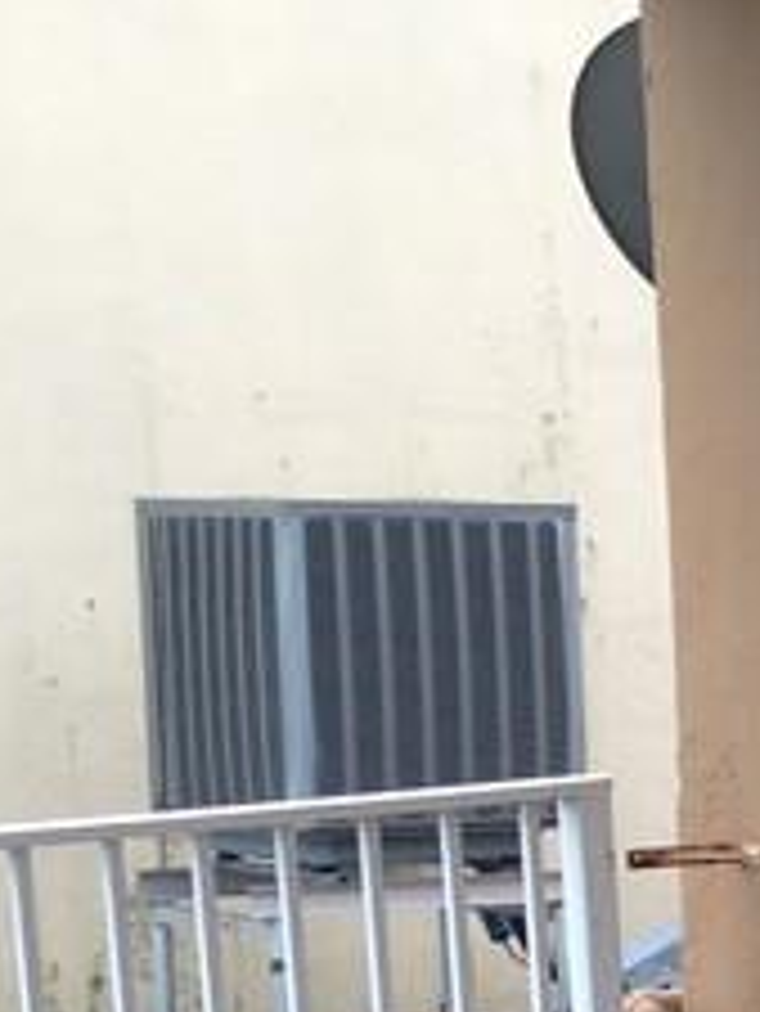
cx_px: 1462
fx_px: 4387
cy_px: 1138
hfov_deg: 9.3
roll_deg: -1.1
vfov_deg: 12.9
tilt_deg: -9.7
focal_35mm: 150
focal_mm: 4.12
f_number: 2.4
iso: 50
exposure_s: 1/343
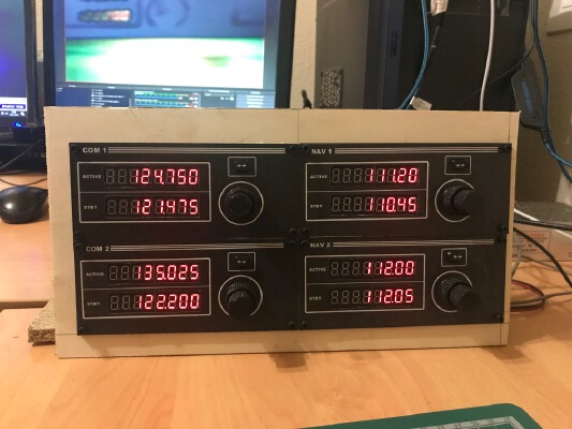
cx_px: 286
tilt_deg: -13.7
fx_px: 463
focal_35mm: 28
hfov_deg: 63.4
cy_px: 214
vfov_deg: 49.8
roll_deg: -2.0
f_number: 1.8
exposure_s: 1/5
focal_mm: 3.99
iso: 100
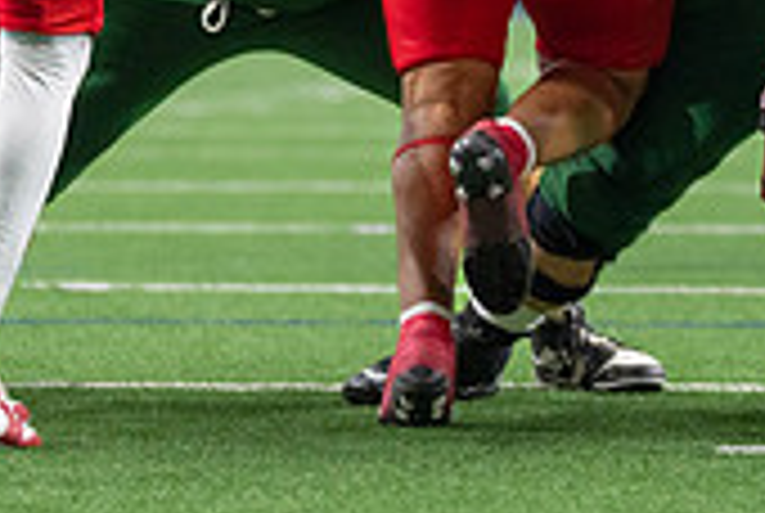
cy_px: -225
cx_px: 729
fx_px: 8621
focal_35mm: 405
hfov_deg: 5.1
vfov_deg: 3.4
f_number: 2.8
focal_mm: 111
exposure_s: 1/800
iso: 2000
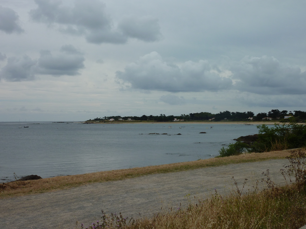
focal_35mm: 48
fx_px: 424
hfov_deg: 39.7
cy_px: 114
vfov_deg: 30.3
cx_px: 153
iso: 80
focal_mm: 7.9
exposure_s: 1/500
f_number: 5.6
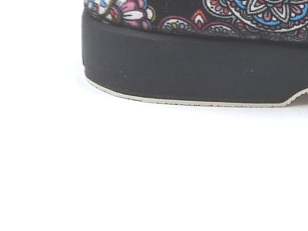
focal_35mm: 149
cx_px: 426
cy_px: -22
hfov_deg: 12.7
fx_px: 1326
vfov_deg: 9.9
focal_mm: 4.8
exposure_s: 1/200
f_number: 4
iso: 100
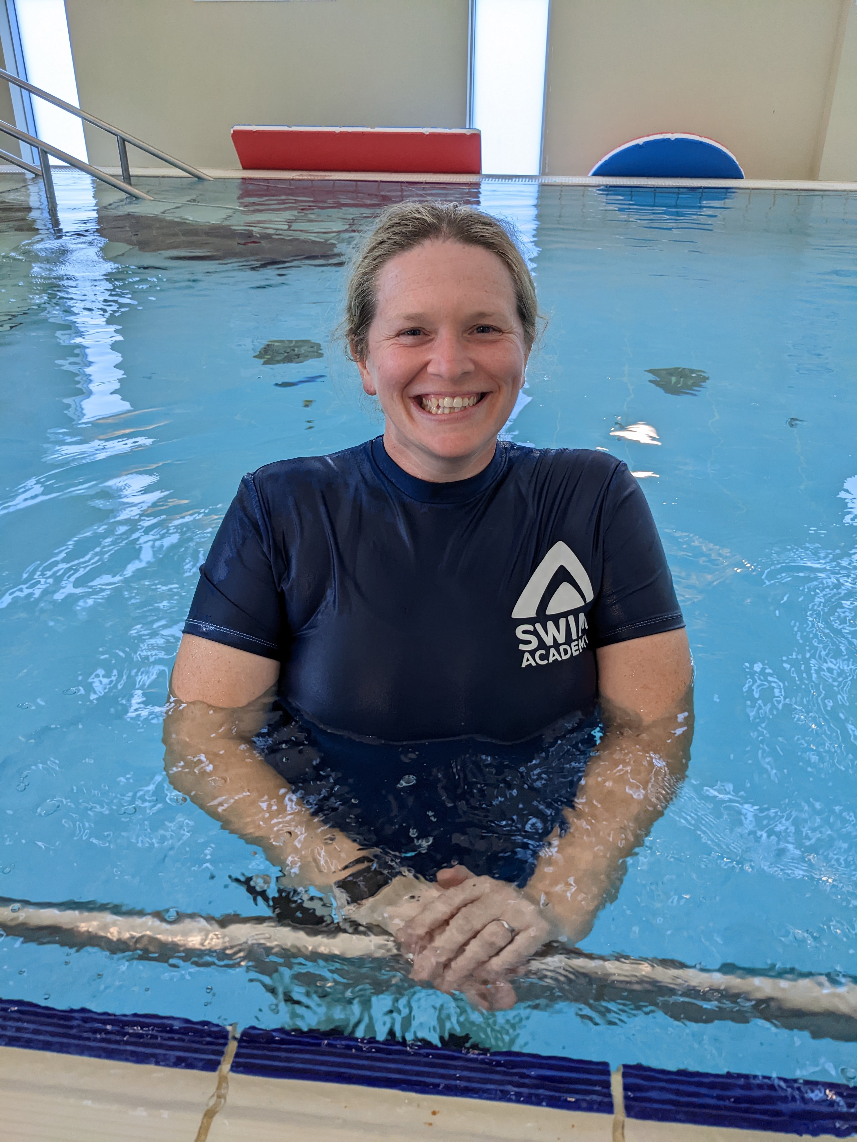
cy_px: 571
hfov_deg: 51.4
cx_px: 428
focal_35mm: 27
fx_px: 891
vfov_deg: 65.3
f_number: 1.73
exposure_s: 1/99.9
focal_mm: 4.38
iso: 75
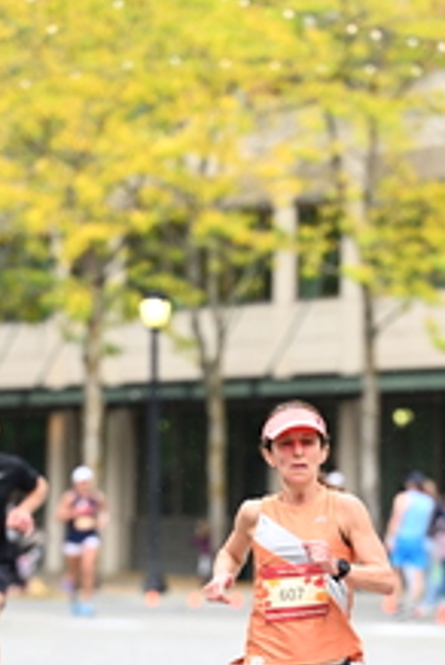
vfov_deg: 7.1
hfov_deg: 4.8
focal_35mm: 290
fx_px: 5360
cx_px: 328
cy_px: 656
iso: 1250
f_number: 2.8
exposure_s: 1/1600
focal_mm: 115
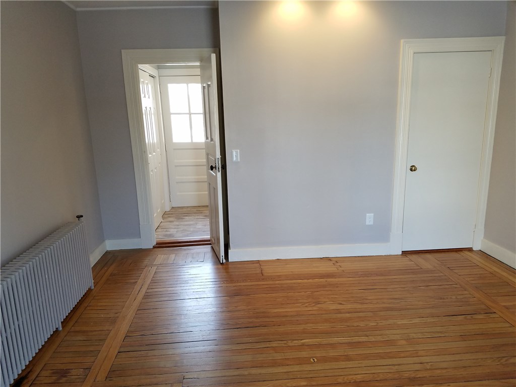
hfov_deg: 67.3
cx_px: 258
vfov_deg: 53.1
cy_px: 194
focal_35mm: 26
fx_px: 388
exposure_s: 1/60
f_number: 1.7
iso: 80
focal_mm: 4.2
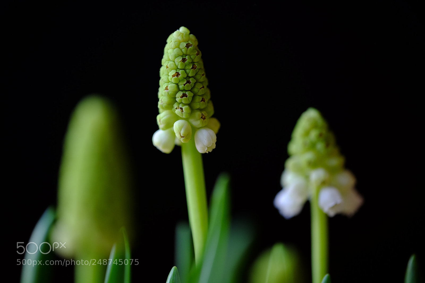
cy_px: 142
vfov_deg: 11.4
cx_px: 212
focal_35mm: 120
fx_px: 1416
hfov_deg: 17.1
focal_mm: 80
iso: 320
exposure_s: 1/70
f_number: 2.8
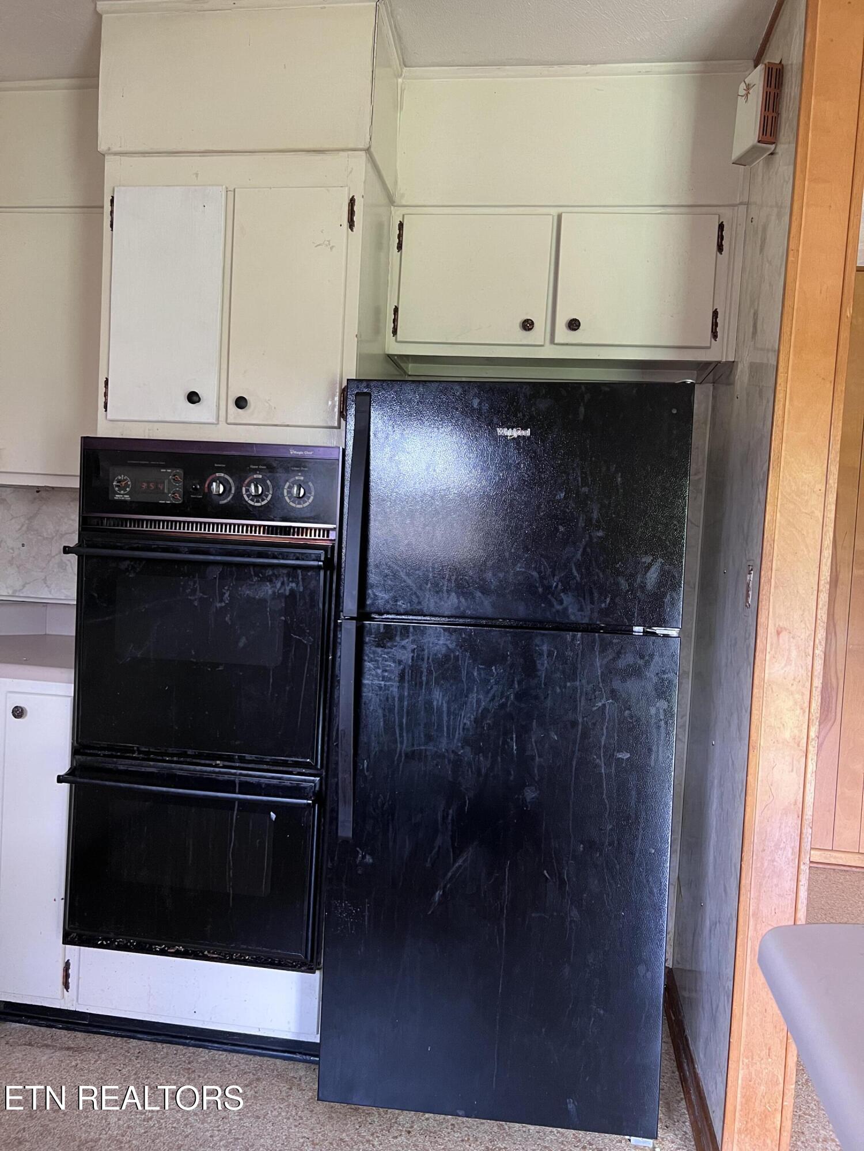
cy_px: 576
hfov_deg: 53.1
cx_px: 432
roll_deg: -2.8
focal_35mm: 26
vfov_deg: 67.3
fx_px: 865
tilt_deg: -2.6
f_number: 1.5
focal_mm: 5.7
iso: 400
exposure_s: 1/60
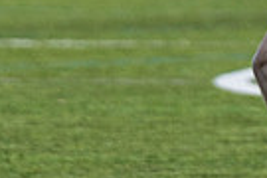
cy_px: -237
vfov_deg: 0.7
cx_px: 493
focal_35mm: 2053
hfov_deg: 1.0
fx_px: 15225
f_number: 3.2
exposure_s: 1/1250
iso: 125
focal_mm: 200
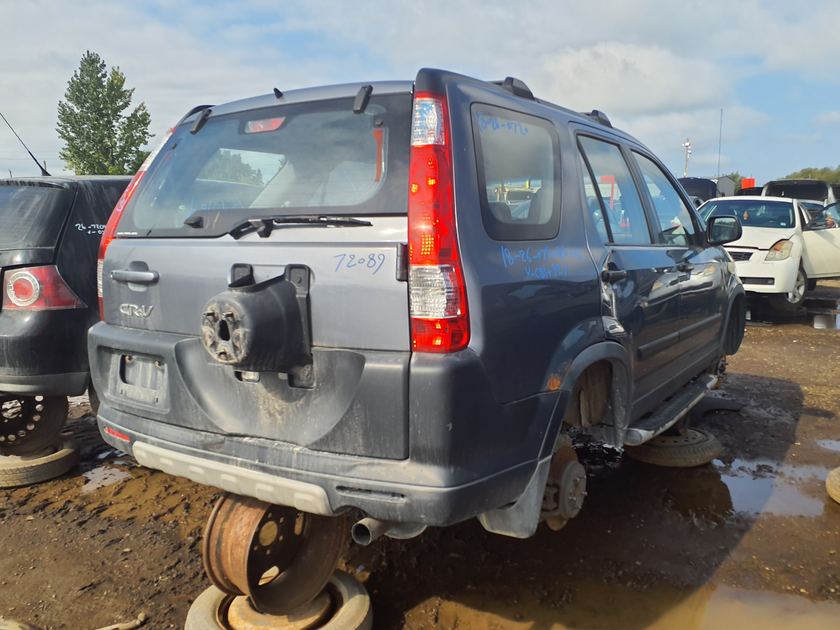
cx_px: 422
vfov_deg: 49.7
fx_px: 679
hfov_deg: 63.4
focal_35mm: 28
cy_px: 322
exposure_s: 1/1312
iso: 40
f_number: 1.9
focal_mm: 3.58
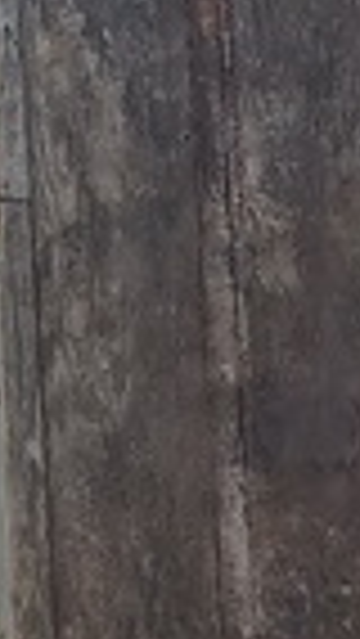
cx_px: 1552
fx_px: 3509
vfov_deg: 10.4
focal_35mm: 207
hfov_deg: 5.1
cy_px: 238
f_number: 1.8
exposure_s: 1/294
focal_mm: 4.6
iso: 32
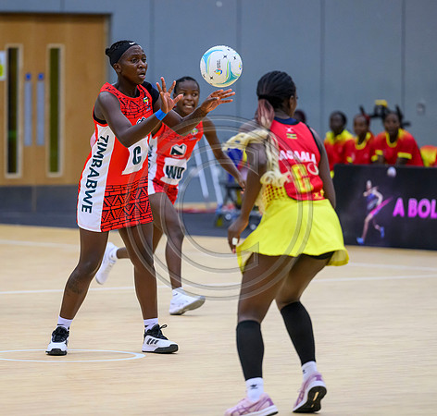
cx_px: 163
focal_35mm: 265
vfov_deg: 6.4
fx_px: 3703
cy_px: 194
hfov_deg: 6.8
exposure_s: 1/1000
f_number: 3.2
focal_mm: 200
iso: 4000
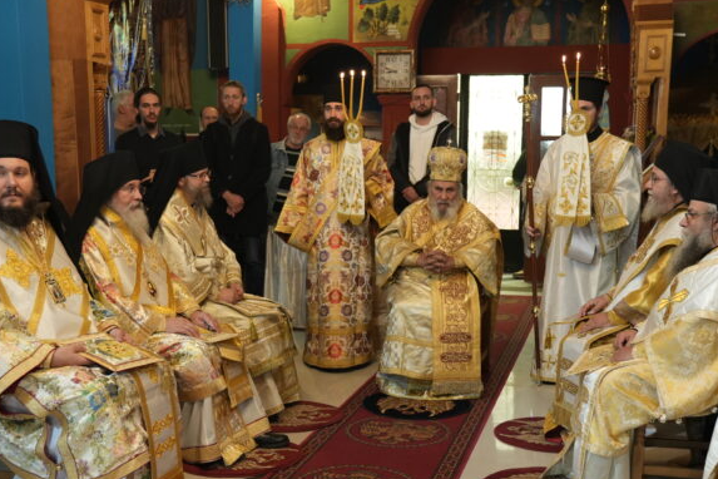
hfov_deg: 40.3
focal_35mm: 49
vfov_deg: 27.4
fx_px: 977
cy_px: 293
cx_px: 337
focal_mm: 26
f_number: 2.8
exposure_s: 1/125
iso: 2000
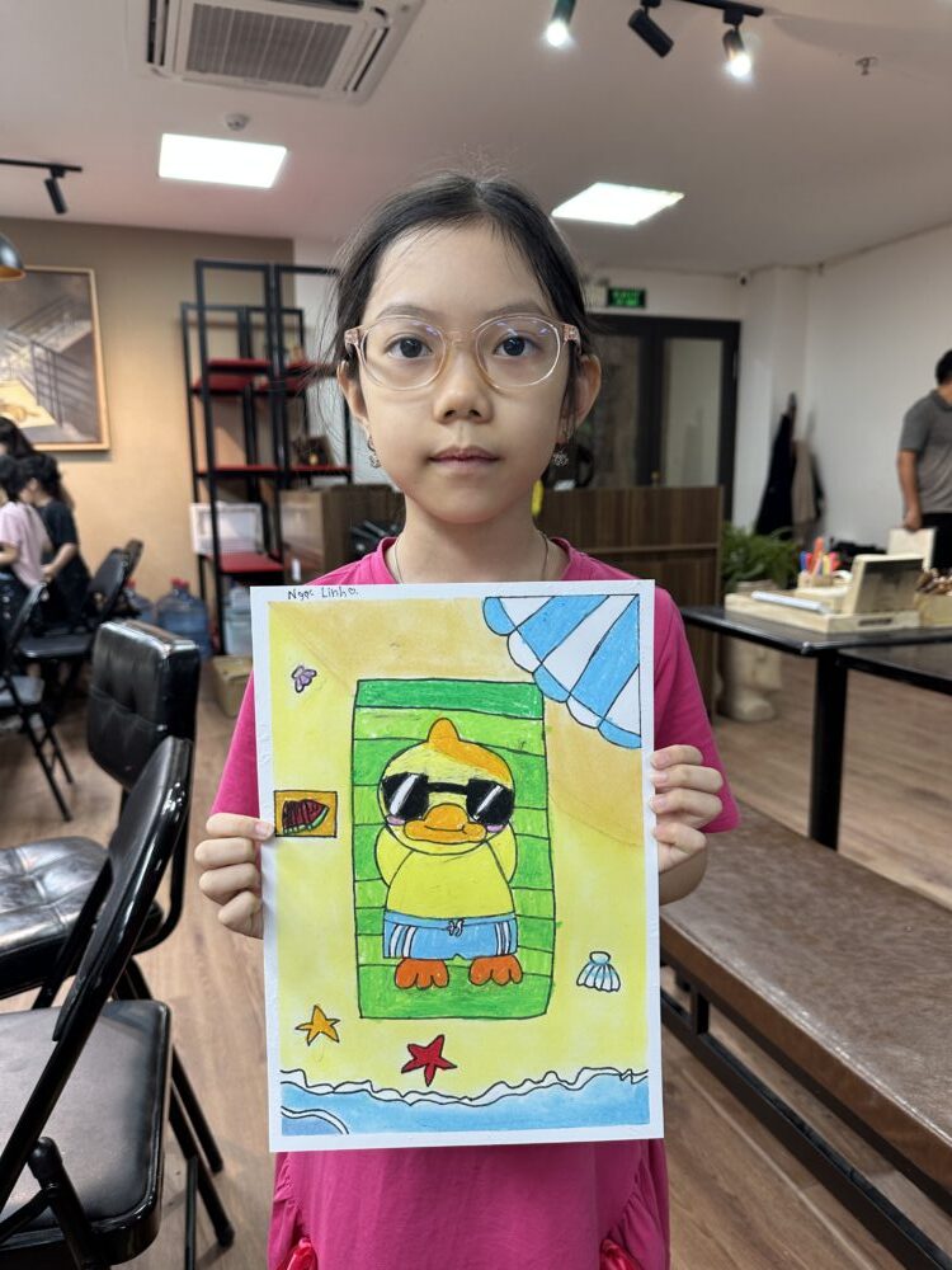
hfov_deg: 56.8
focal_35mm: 24
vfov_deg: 71.6
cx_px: 476
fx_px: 880
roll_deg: -0.1
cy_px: 635
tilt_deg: -9.6
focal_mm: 6.86
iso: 125
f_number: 1.78
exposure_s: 1/121
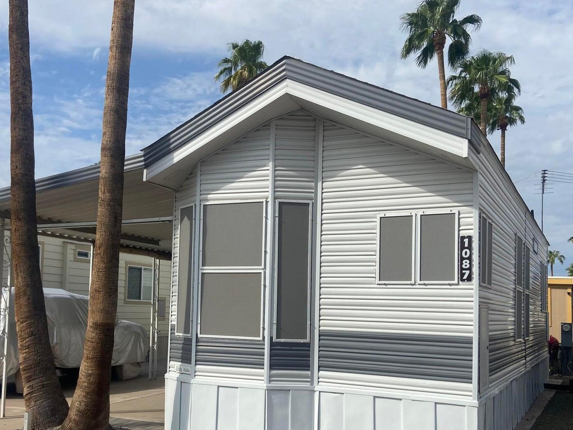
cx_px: 248
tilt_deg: +2.4
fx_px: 662
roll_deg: -1.0
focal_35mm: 40
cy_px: 284
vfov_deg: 35.6
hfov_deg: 46.7
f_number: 1.8
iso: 32
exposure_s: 1/5025
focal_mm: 4.25
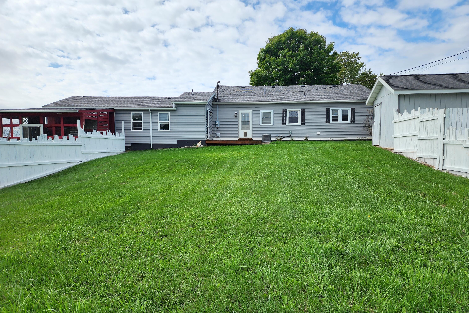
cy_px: 162
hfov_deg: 73.7
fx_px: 313
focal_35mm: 24
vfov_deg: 53.1
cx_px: 234
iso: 12
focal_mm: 6.4
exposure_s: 1/1453
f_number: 1.8
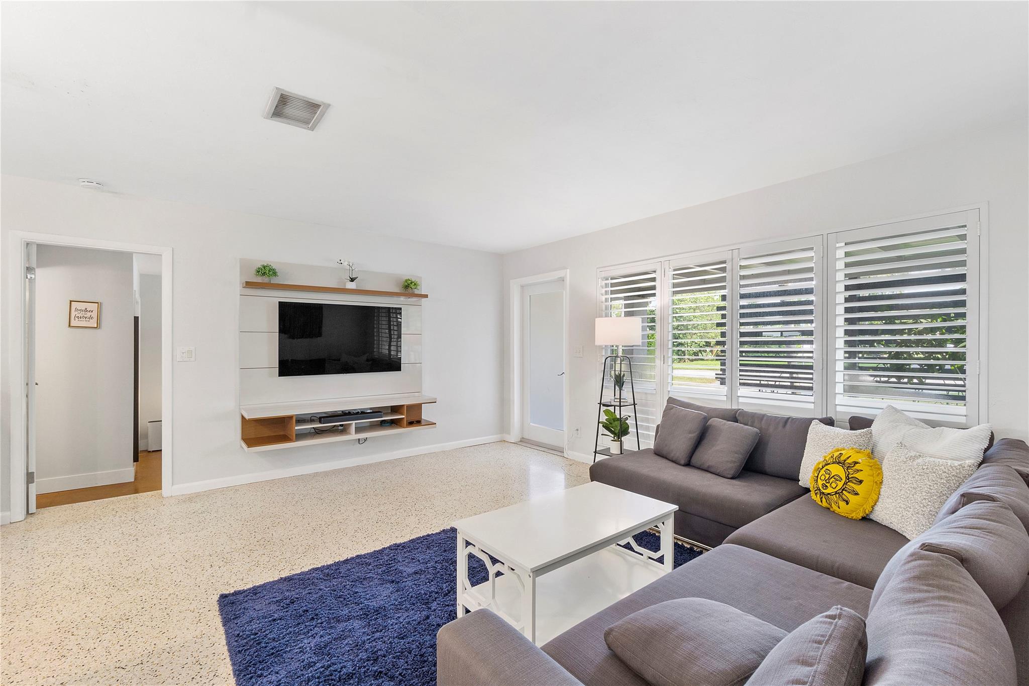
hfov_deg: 100.4
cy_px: 343
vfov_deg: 77.3
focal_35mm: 15
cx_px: 514
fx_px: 429
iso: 160
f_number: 11
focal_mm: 10
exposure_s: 1/2.5
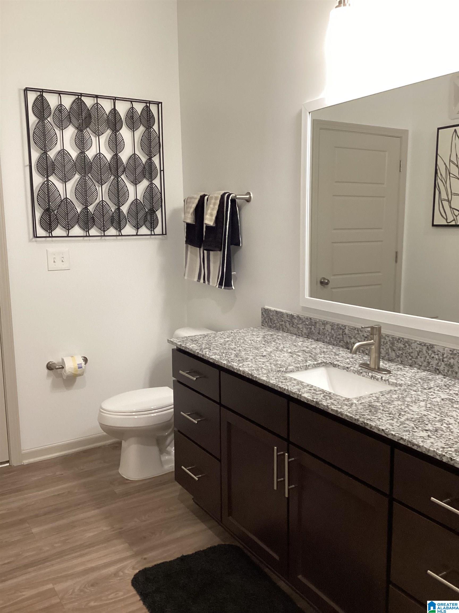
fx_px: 548
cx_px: 230
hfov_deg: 45.4
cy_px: 306
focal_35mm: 31
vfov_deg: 58.4
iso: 200
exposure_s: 1/60
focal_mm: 3.3
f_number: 2.4
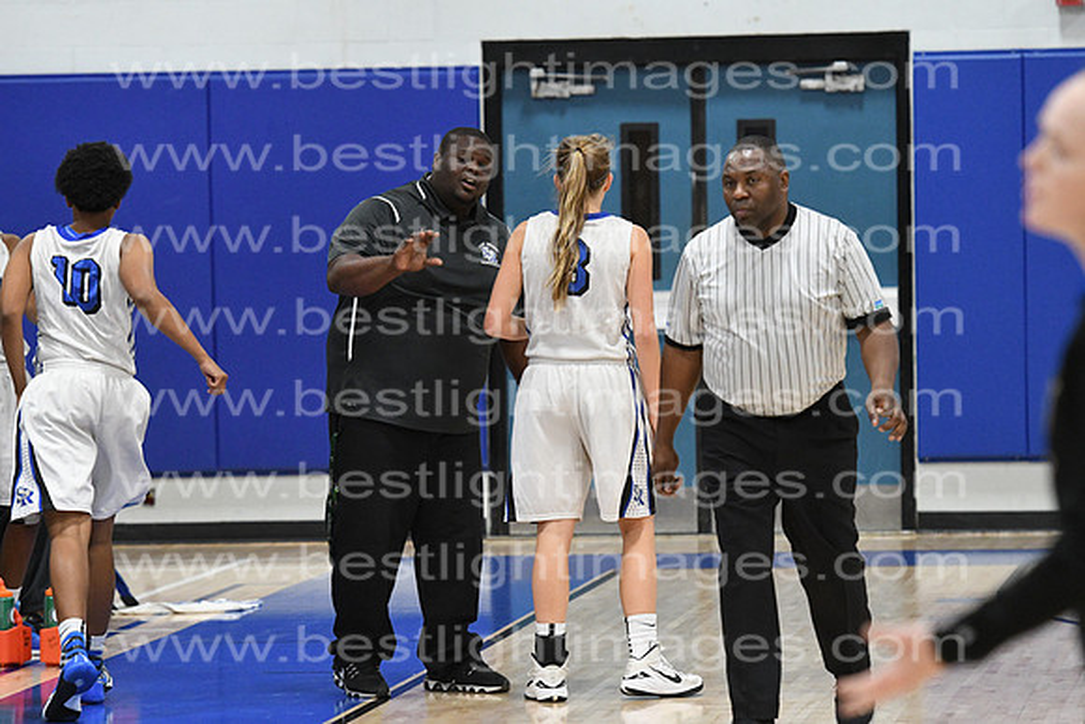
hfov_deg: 9.1
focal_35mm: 225
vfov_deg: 6.1
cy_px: 362
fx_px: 6783
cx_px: 542
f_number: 4
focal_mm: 150
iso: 5000
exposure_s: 1/640
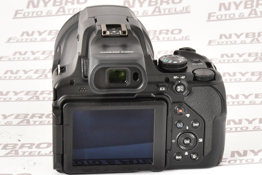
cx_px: 131
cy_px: 88
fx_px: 451
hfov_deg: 32.4
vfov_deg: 21.9
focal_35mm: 62
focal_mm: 62
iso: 1600
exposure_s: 1/125
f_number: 13
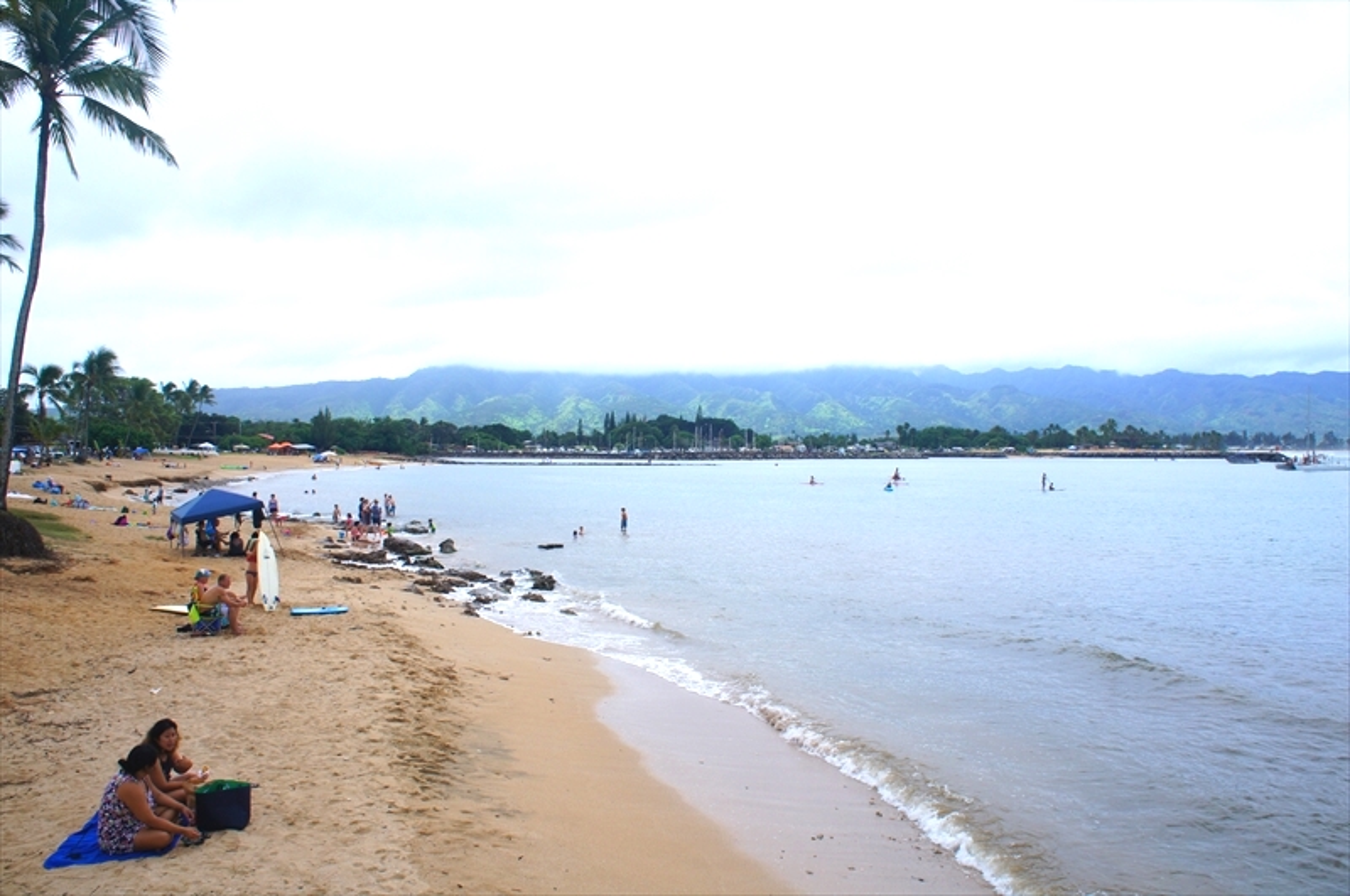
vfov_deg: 47.8
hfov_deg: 67.5
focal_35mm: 27
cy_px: 448
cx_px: 675
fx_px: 1011
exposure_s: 1/160
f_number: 13
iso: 200
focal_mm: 18
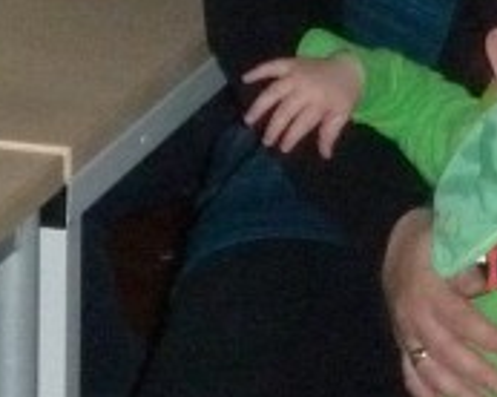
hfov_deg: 6.9
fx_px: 4085
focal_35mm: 278
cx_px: 508
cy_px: 37
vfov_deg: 5.5
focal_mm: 8
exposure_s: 1/30
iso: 640
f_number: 4.2
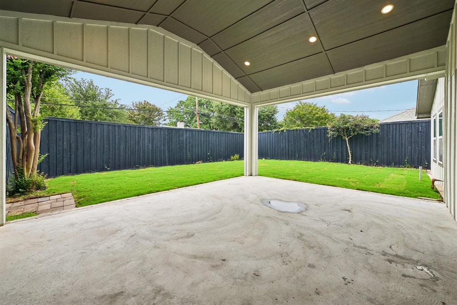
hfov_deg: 104.3
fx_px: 178
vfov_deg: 81.2
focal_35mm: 14
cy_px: 152
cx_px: 228
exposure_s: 1/320
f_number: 8
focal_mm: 14
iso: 400
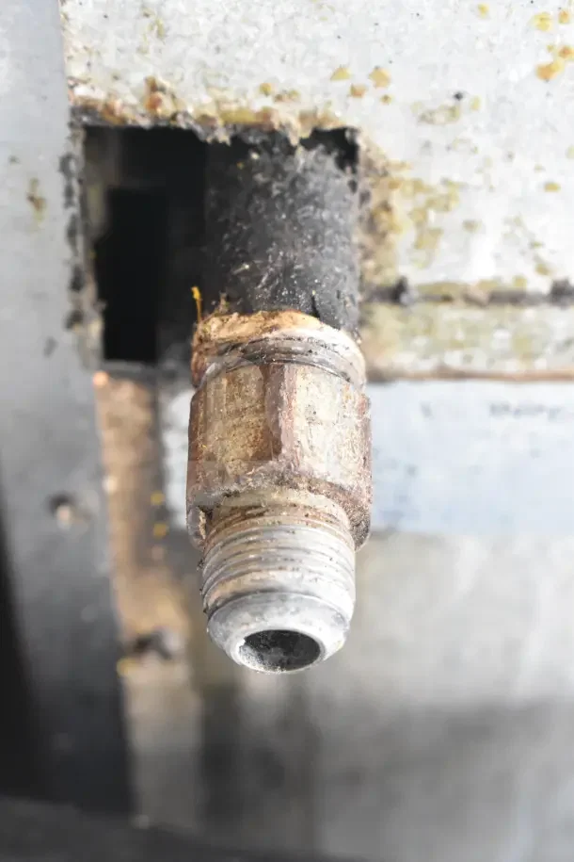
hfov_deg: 16.6
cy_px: 431
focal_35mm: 82
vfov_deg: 24.6
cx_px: 287
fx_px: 1973
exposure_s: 1/125
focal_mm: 55
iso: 6400
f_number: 5.6
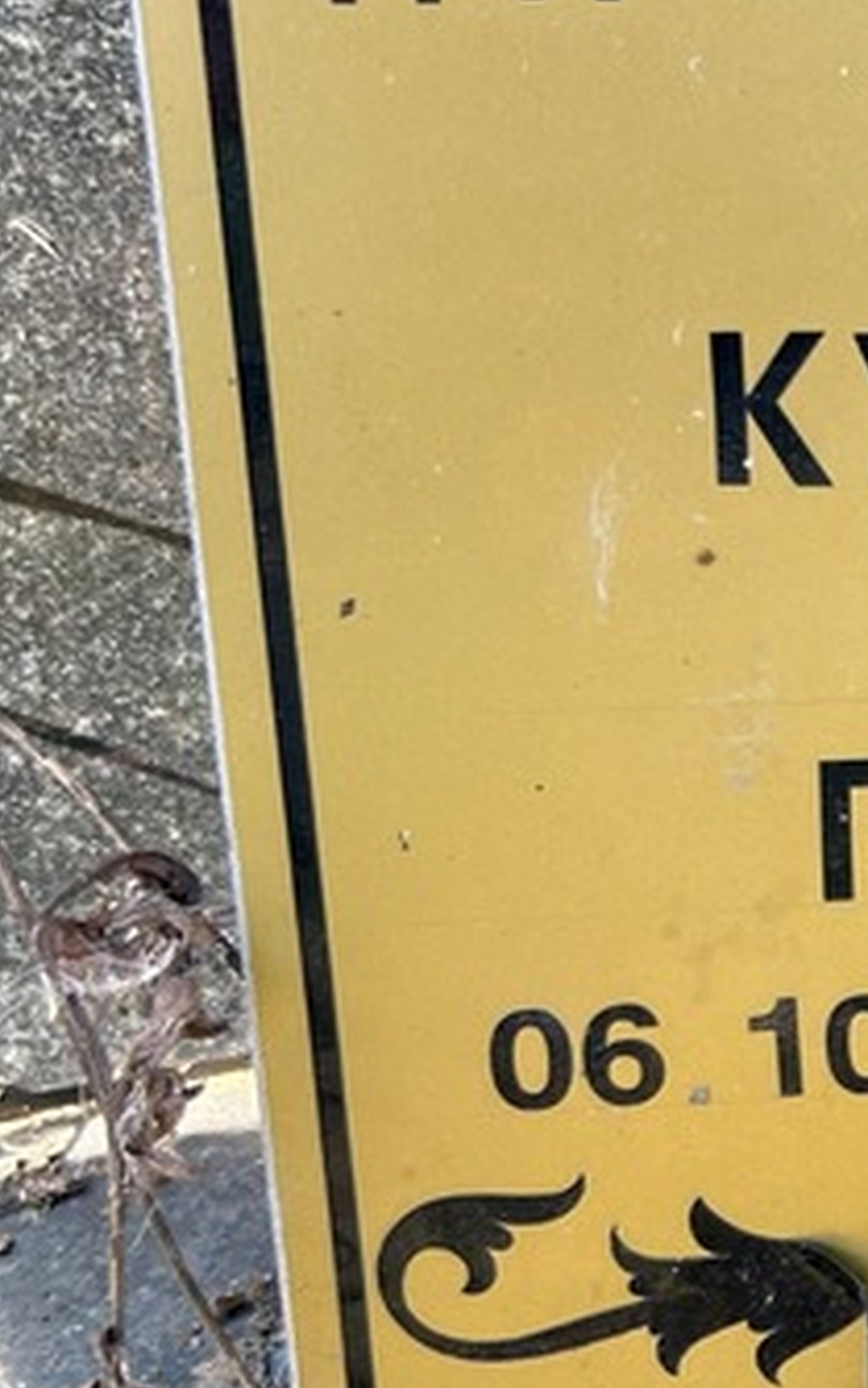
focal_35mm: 66
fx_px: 2496
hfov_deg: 17.1
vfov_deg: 31.1
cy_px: 682
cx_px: 1437
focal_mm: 5.7
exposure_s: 1/249
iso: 40
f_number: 1.5
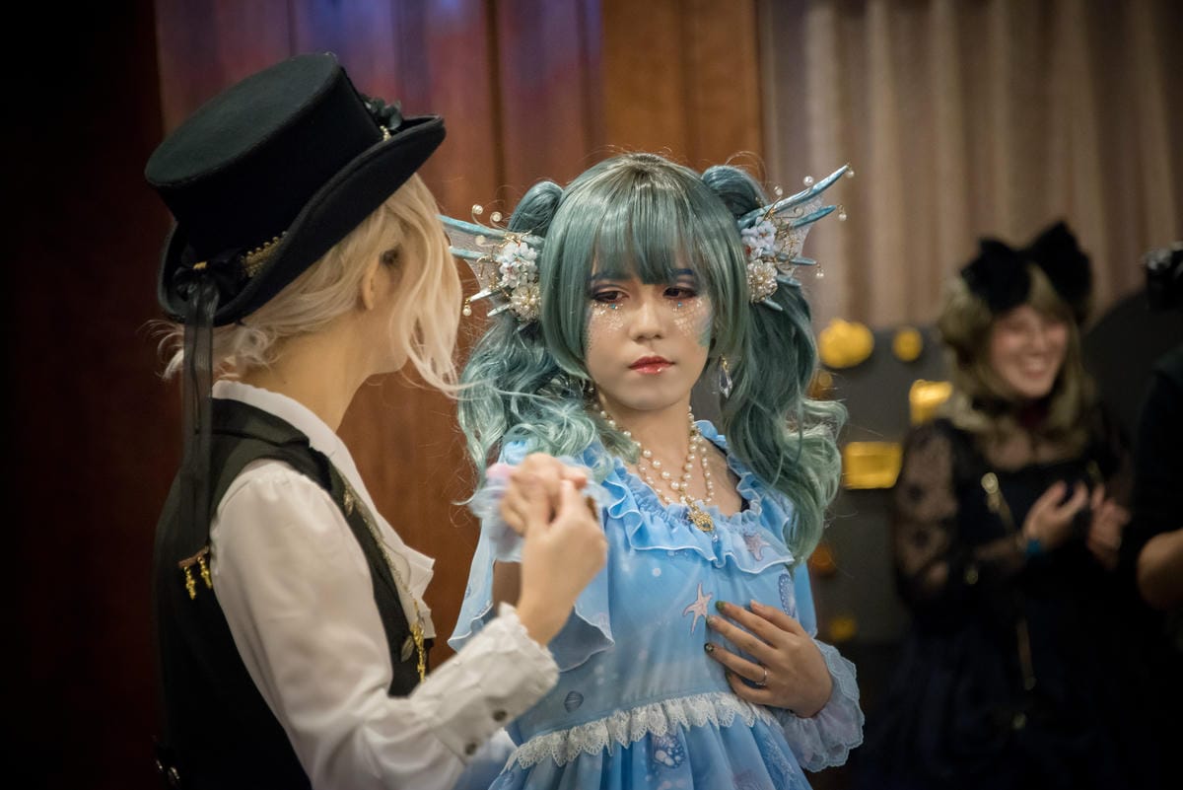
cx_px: 592
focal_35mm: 230
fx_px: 7560
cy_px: 395
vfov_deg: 6.0
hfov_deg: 8.9
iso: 5000
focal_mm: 230
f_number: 5.6
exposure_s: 1/80
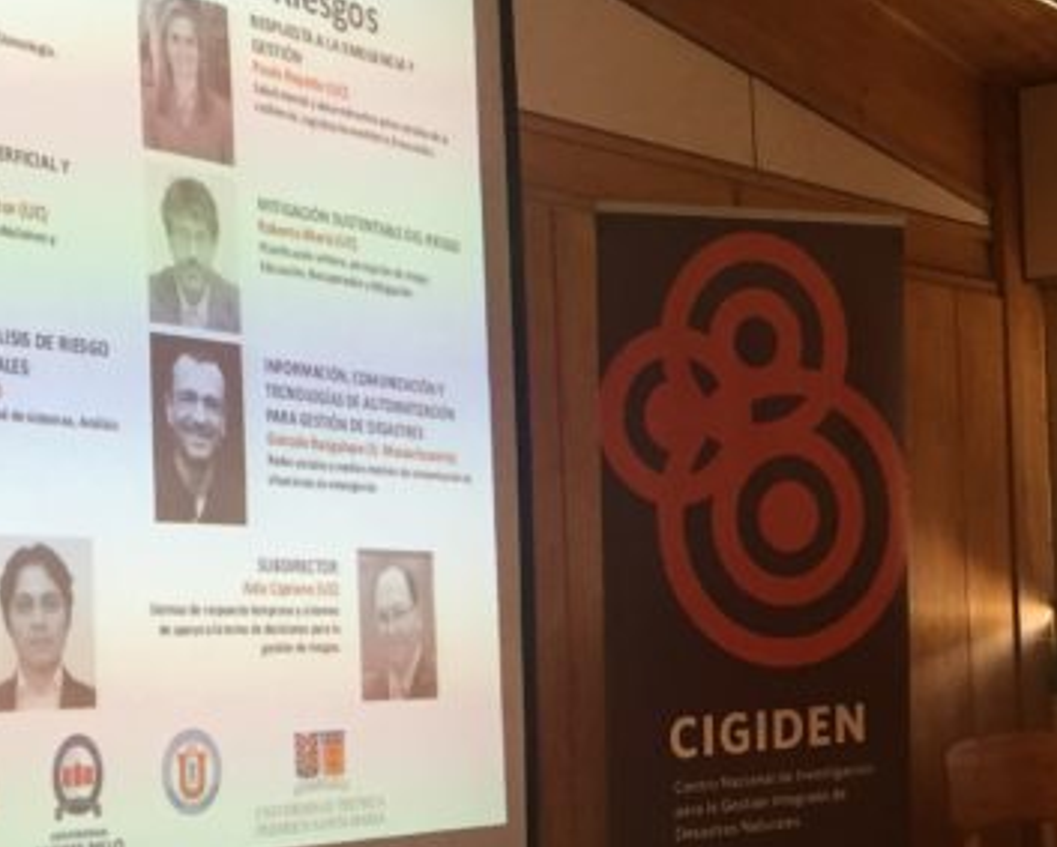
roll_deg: +2.2
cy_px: 518
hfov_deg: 22.7
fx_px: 2567
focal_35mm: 82
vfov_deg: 18.7
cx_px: 940
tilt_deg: +1.5
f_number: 2.2
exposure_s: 1/33
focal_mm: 4.15
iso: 64
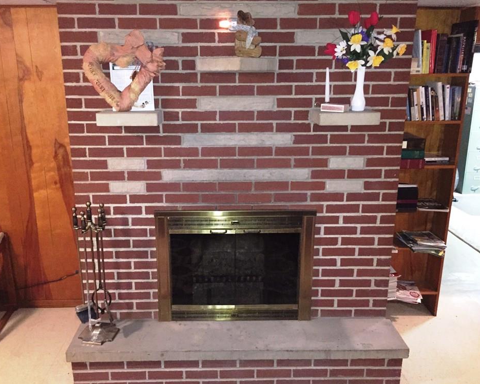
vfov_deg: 47.1
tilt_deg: -16.4
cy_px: 196
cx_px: 223
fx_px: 440
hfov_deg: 57.1
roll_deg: -1.4
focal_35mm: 31
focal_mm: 4.15
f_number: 2.2
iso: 500
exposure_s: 1/16
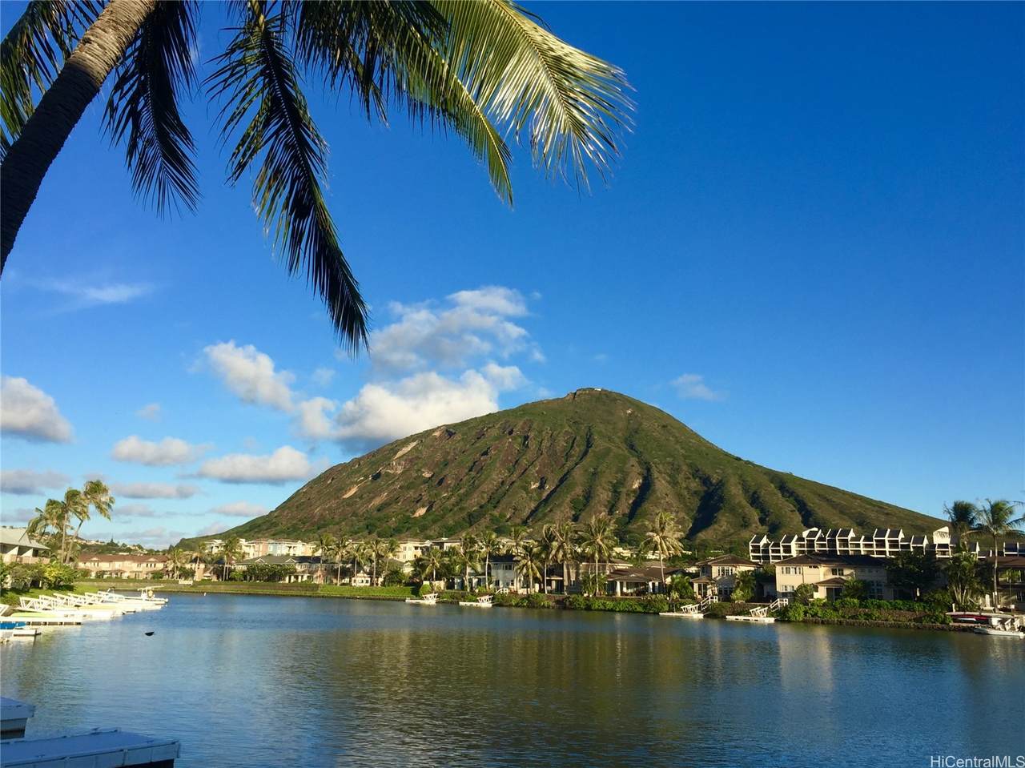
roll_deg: -3.3
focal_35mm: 29
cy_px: 384
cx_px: 512
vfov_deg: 48.2
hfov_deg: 61.7
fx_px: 858
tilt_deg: +12.5
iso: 32
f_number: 2.2
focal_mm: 4.15
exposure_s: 1/1647
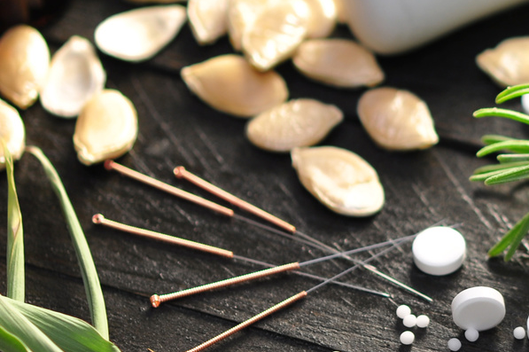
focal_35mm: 226
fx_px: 3318
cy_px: 199
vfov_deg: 6.1
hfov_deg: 9.1
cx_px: 544
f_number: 3
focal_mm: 60
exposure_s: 1/50
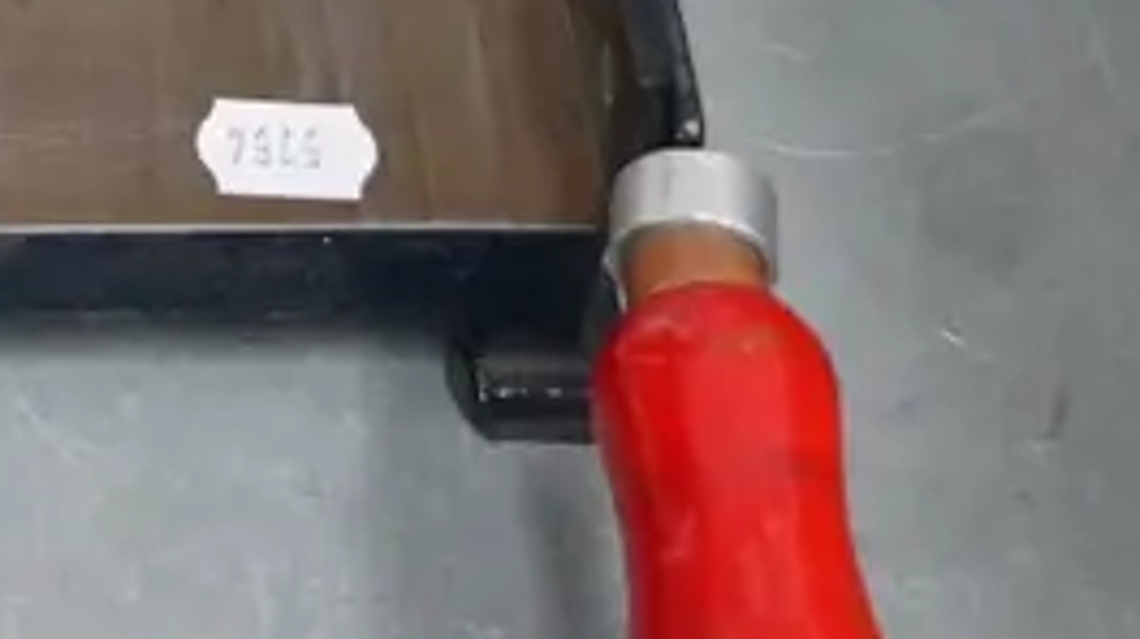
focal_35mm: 127
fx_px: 3836
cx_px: -423
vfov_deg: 9.3
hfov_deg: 15.9
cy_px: -237
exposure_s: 1/60
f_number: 4
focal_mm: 15
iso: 2500
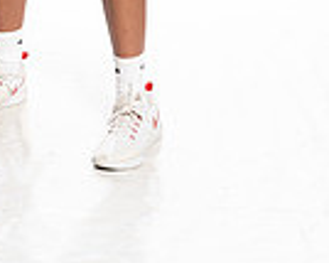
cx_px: 76
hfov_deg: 12.2
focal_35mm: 158
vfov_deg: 9.1
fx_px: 1537
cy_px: -283
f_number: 8
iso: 320
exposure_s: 1/250
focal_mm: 50
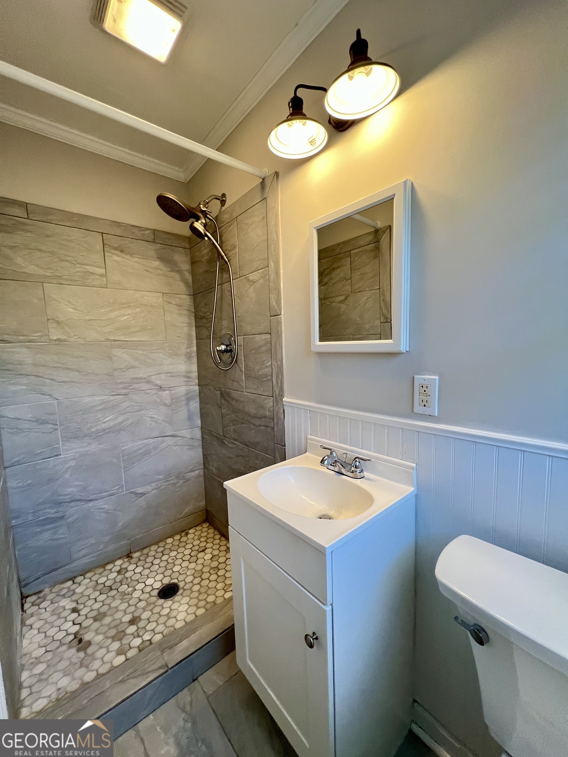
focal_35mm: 13
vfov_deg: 106.2
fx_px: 284
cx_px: 284
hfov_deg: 89.9
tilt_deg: -6.0
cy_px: 378
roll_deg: +2.6
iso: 250
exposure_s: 1/120
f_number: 1.8
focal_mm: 1.57
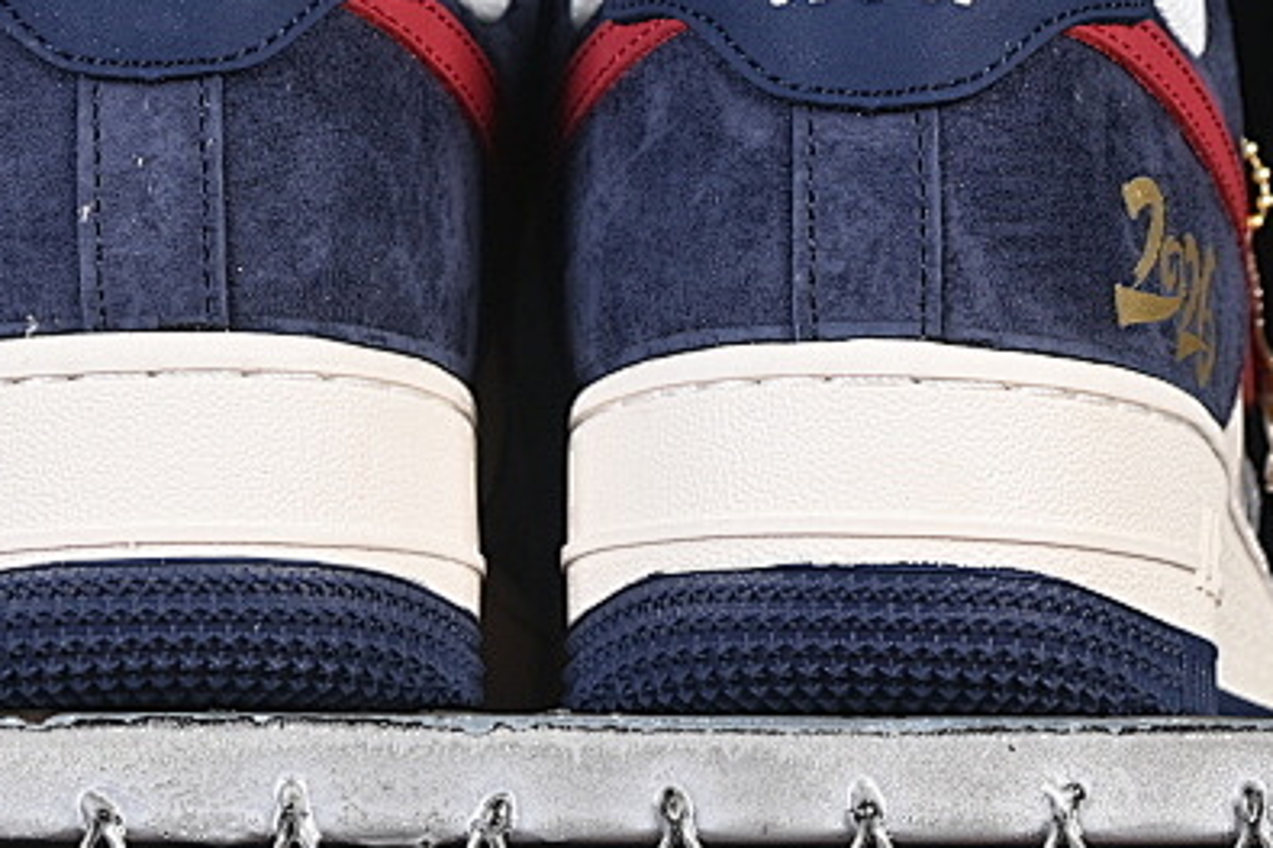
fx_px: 7246
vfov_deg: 6.7
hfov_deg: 10.0
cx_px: 561
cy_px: -6
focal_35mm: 205
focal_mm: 50
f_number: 6.3
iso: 160
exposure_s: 1/60
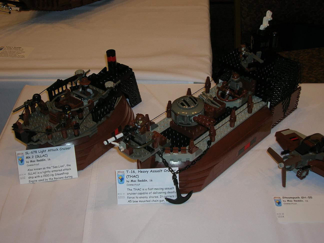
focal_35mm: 46
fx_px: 431
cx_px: 162
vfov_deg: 31.5
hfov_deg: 41.2
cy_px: 122
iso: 50
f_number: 3.2
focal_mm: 7.7
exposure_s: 1/60.1
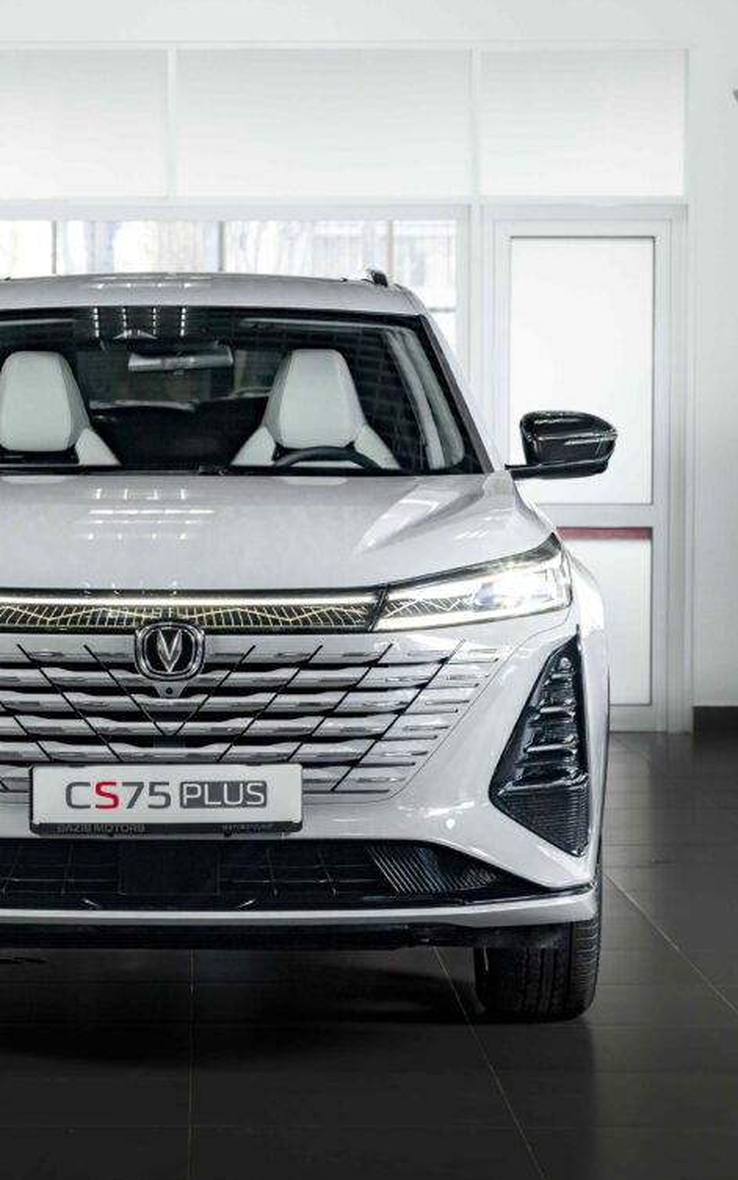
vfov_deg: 19.3
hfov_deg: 12.1
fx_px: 3474
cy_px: 592
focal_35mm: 108
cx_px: 179
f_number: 5
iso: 800
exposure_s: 1/100
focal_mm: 70
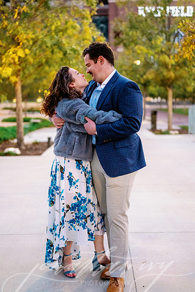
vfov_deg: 39.6
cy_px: 146
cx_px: 98
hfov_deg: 27.0
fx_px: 406
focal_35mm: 50
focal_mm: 50
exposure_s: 1/400
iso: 3200
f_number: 2
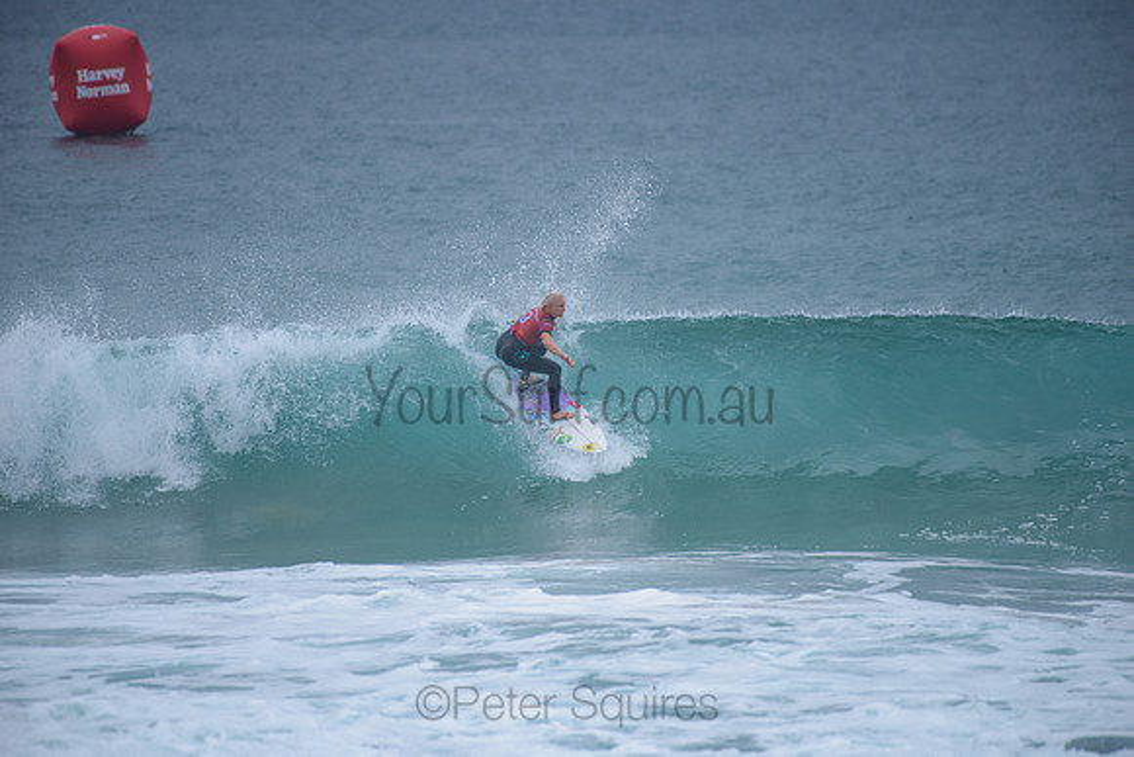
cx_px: 567
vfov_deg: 2.8
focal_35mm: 500
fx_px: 15753
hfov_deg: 4.1
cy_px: 378
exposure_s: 1/2000
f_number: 5.6
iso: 280
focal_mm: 500
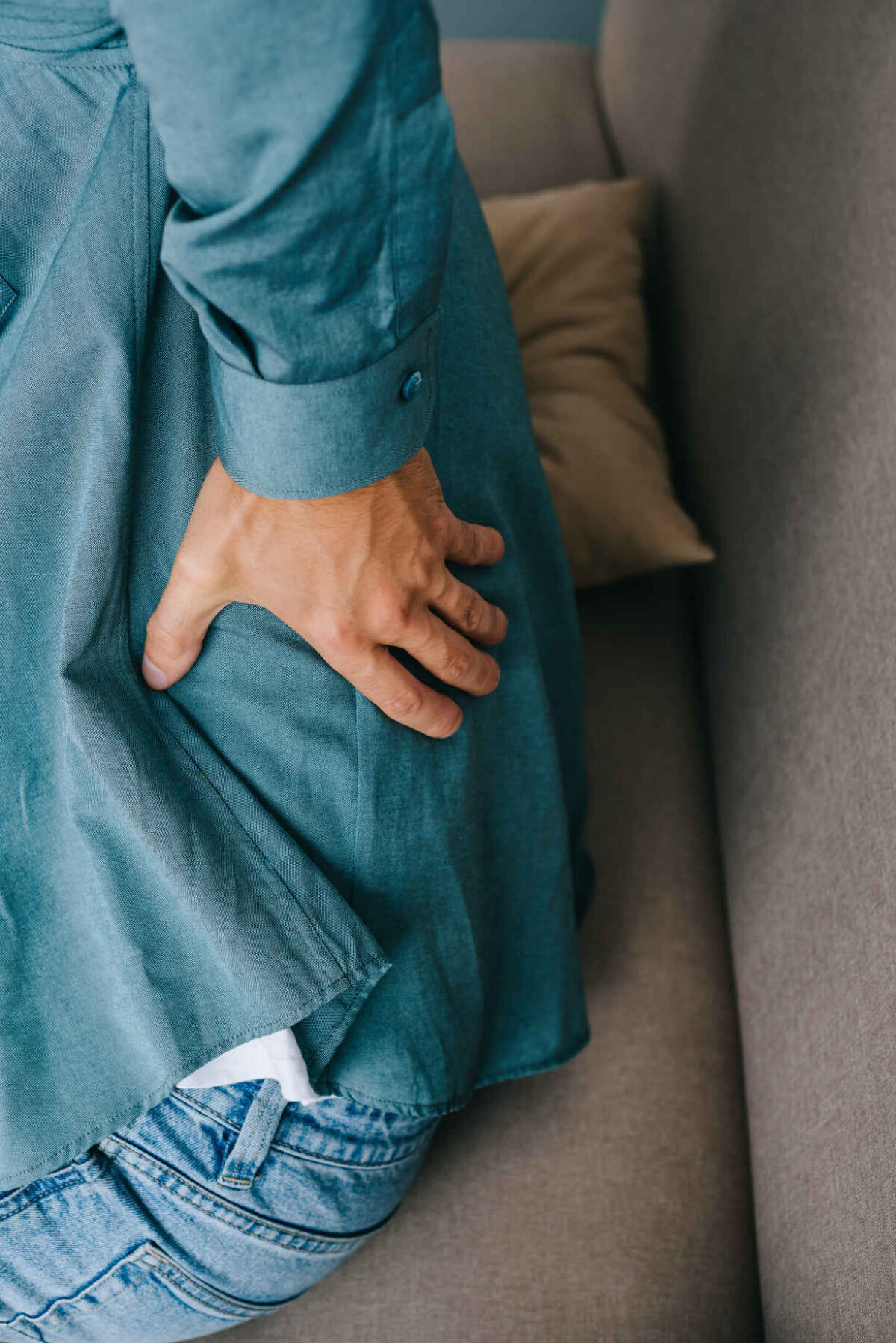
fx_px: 1865
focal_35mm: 50
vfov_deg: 39.6
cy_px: 672
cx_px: 448
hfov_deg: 27.0
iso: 640
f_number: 4.5
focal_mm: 50
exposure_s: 1/200
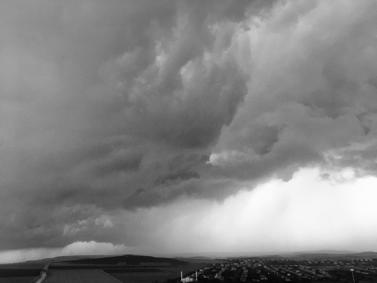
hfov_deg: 61.7
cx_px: 188
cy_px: 142
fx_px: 316
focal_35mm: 29
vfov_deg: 48.2
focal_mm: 4.15
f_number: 2.2
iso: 32
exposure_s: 1/33
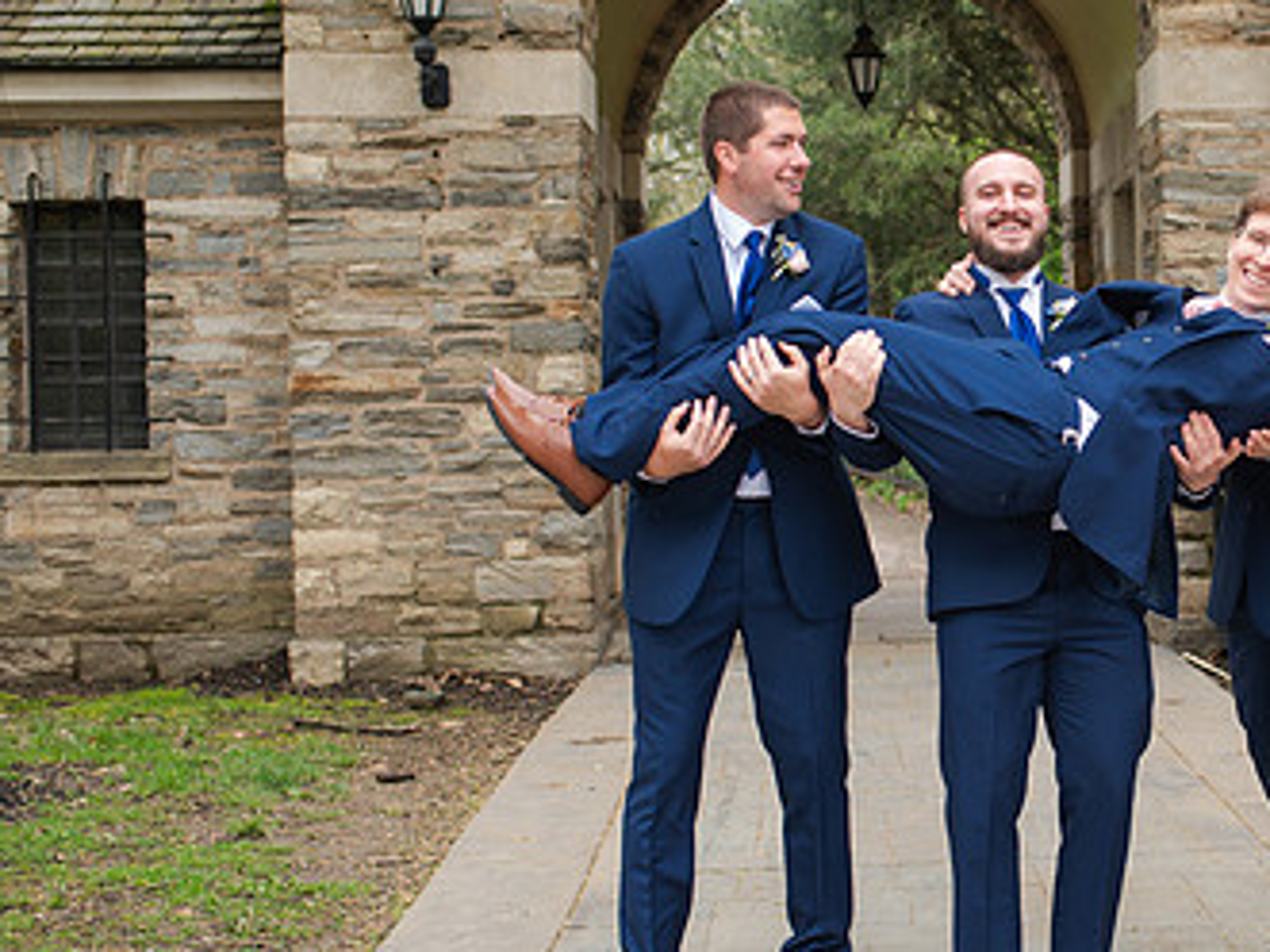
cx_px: 1118
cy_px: 468
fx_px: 2457
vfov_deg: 21.9
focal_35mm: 67
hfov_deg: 28.0
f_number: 3.2
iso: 450
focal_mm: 35
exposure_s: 1/320
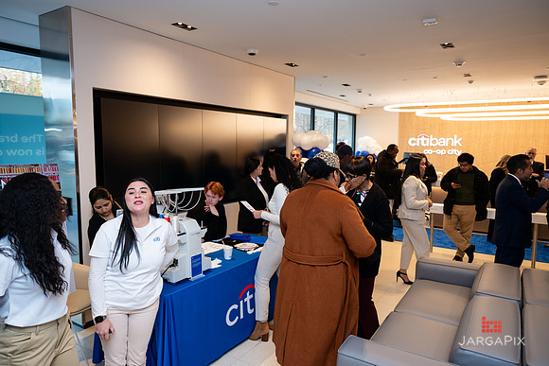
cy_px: 183
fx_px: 372
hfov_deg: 72.9
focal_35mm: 24
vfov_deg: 52.5
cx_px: 274
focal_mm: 24
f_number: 3.2
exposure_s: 1/200
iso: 320
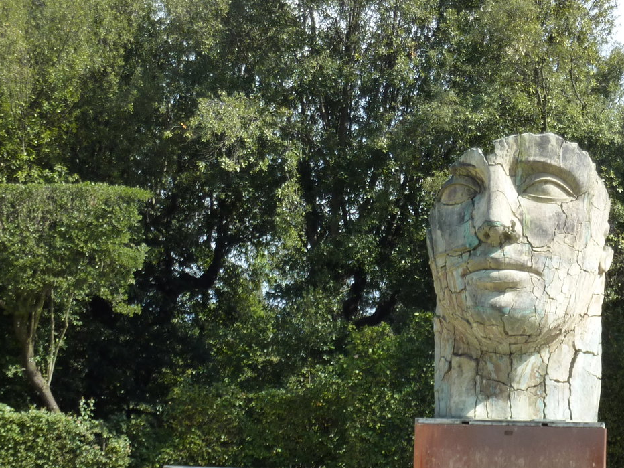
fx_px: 2073
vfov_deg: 12.9
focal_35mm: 115
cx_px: 499
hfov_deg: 17.0
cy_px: 220
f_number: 4.1
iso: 125
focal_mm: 11
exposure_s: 1/250
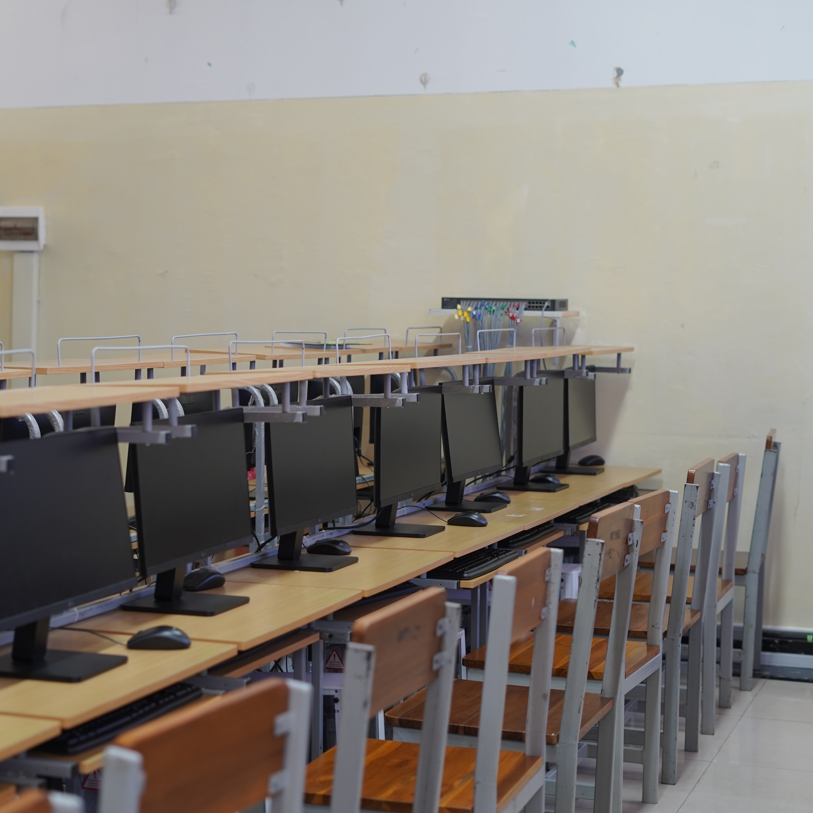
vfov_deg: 26.9
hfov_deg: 26.9
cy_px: 405
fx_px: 1701
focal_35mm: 64
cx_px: 362
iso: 500
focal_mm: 50
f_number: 2.5
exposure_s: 1/60
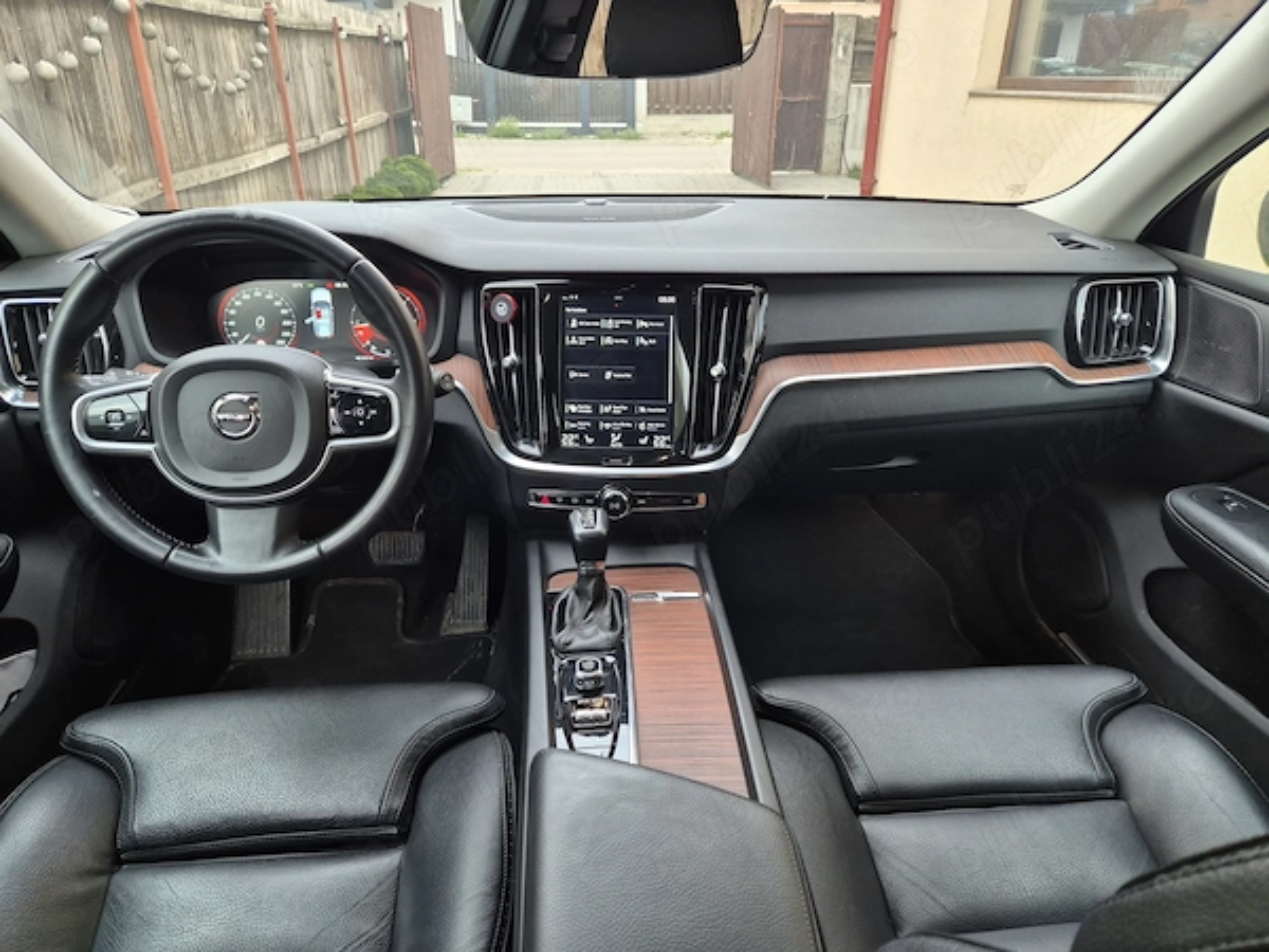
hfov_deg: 73.9
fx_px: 843
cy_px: 476
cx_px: 634
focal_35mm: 23
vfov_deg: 58.9
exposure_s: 1/180
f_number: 1.8
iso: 200
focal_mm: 5.4
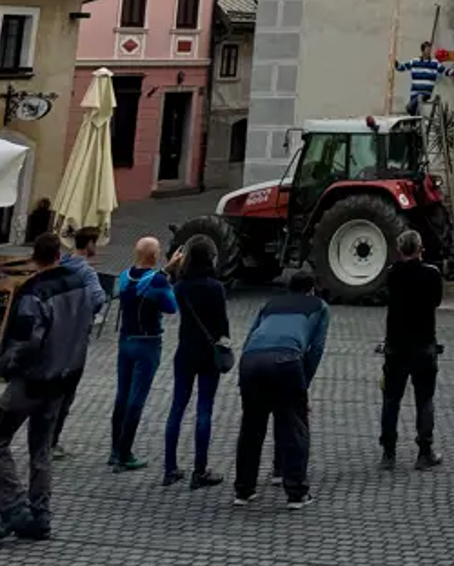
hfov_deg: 17.4
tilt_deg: +14.2
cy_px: -314
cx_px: 645
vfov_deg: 19.9
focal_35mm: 81
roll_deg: -1.2
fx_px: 1359
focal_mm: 6.76
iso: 80
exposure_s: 1/7092
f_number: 1.78
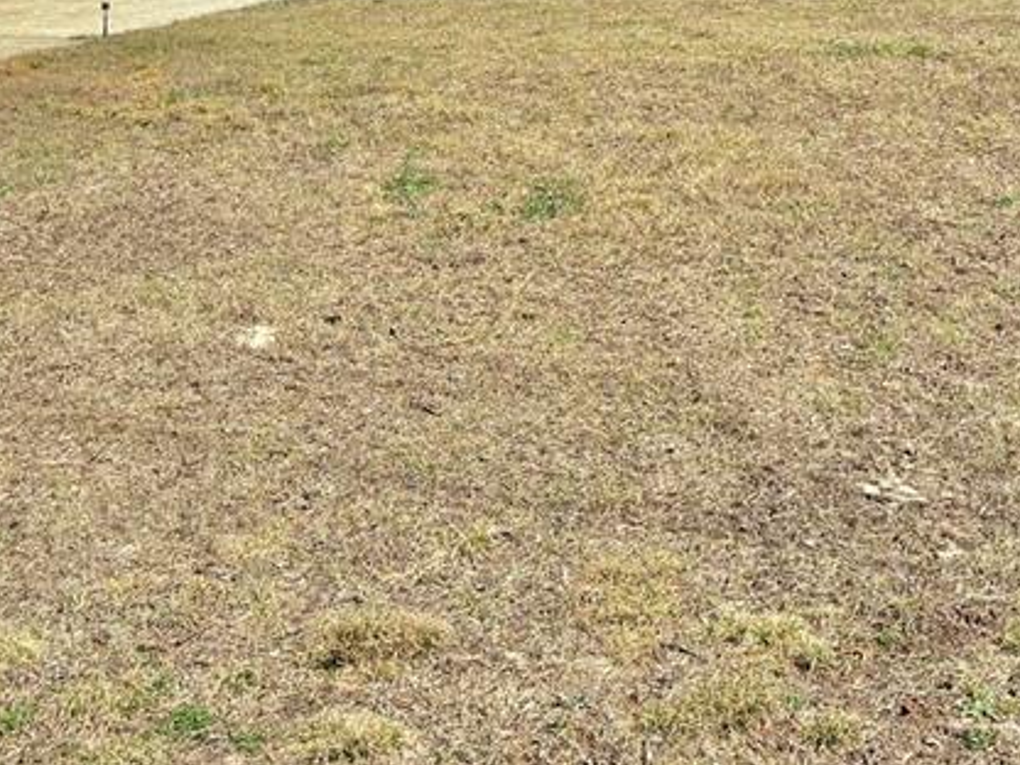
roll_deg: -1.1
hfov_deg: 29.8
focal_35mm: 64
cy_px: -128
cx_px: 760
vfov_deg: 21.5
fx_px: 1886
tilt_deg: +4.1
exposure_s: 1/3788
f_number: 1.6
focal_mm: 5.96
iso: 50
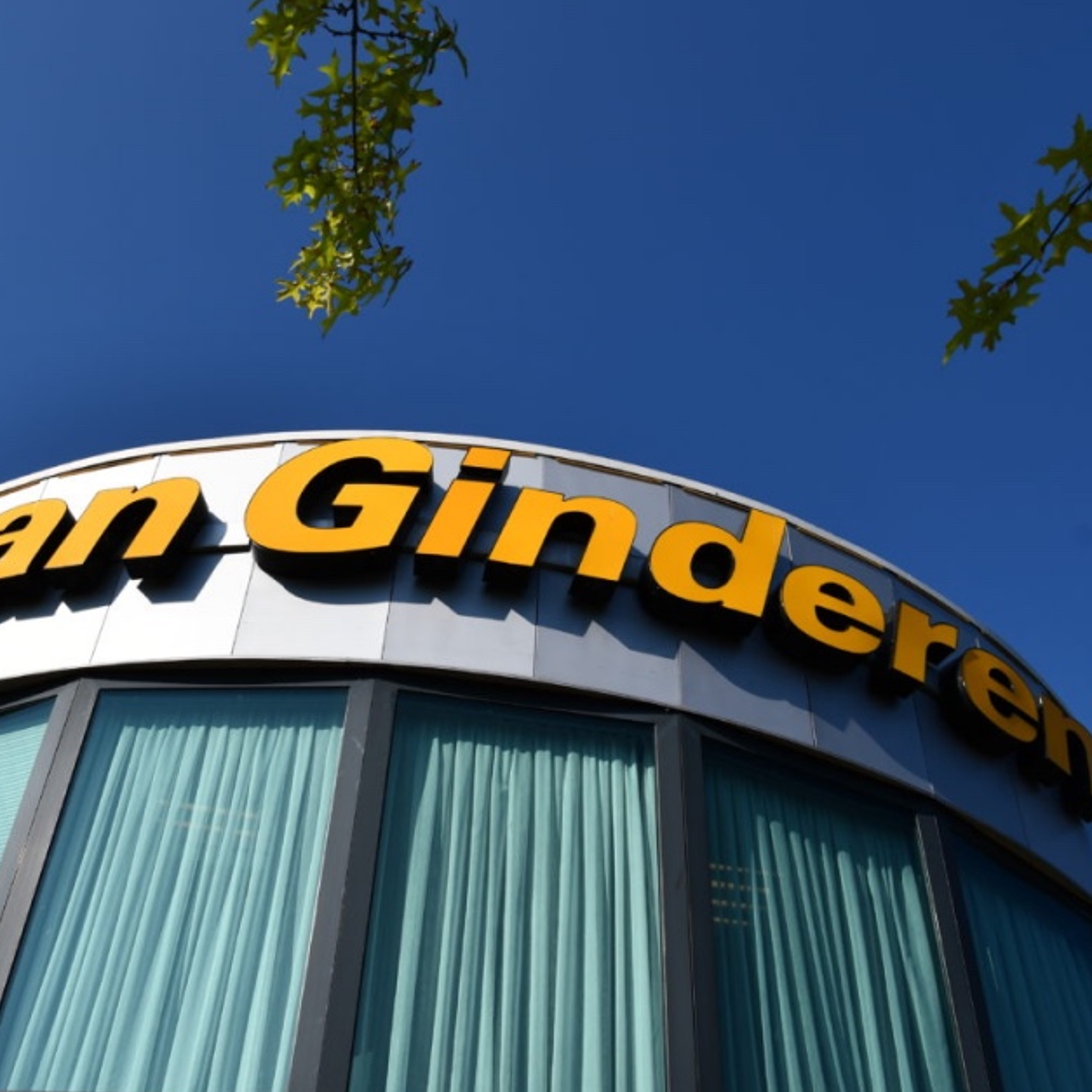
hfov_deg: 39.9
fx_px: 1499
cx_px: 458
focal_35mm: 42
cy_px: 541
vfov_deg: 40.0
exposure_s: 1/400
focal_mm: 21
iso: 100
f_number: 10
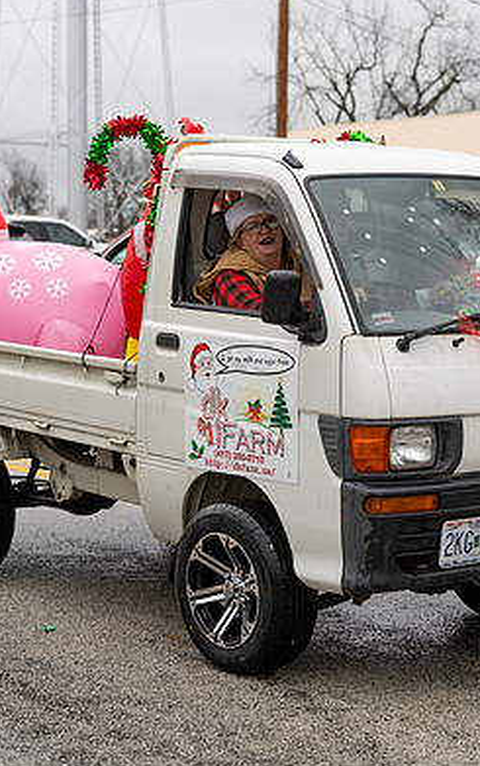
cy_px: 357
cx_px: 271
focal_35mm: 78
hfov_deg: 16.8
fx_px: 1630
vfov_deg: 26.4
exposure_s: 1/640
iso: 200
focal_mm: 46
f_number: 2.8
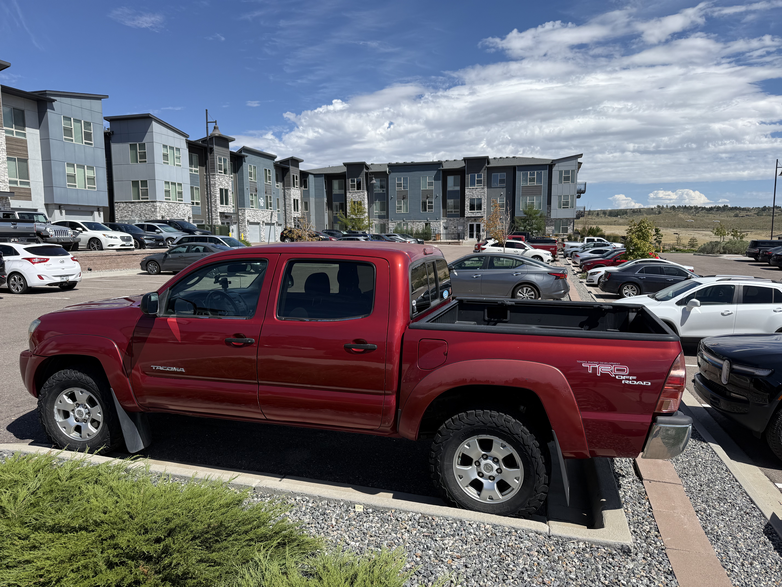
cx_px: 391
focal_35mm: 24
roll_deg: +0.3
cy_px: 294
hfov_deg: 71.6
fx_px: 542
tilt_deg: -6.5
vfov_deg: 56.8
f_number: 1.78
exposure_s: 1/4673
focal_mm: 6.76
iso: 80
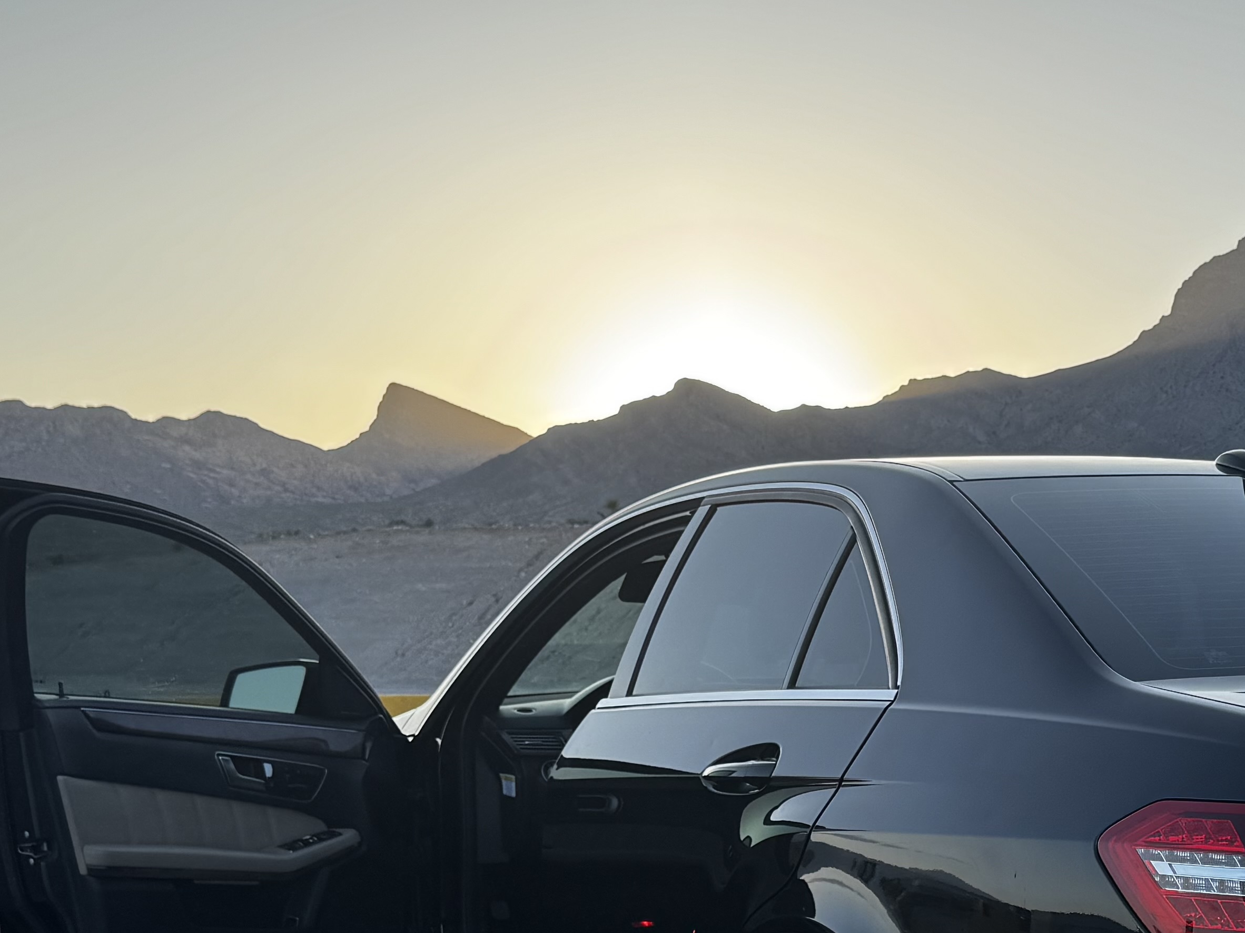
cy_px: 891
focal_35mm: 58
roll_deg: -0.3
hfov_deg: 32.2
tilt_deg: -6.7
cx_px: 1023
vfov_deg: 24.3
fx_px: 2086
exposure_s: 1/1425
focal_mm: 6.76
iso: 80
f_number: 1.78
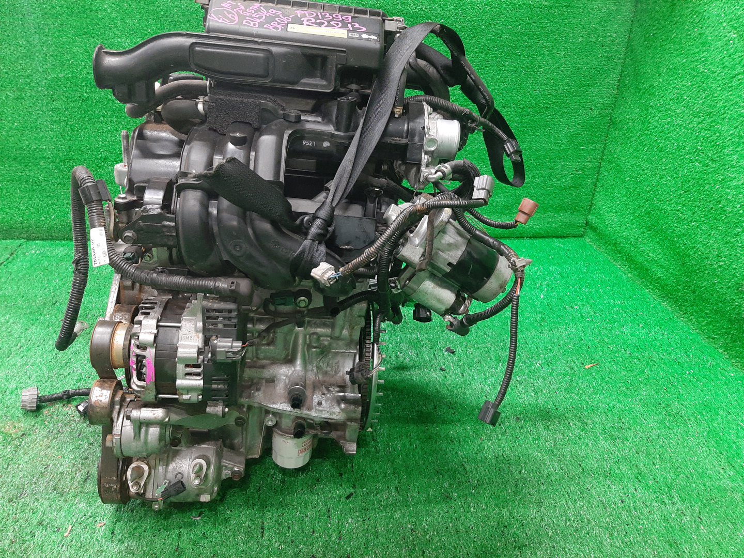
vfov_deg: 53.1
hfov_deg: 67.3
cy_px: 279
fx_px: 559
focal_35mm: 26
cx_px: 372
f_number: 1.7
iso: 236
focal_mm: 3.93
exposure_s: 1/50
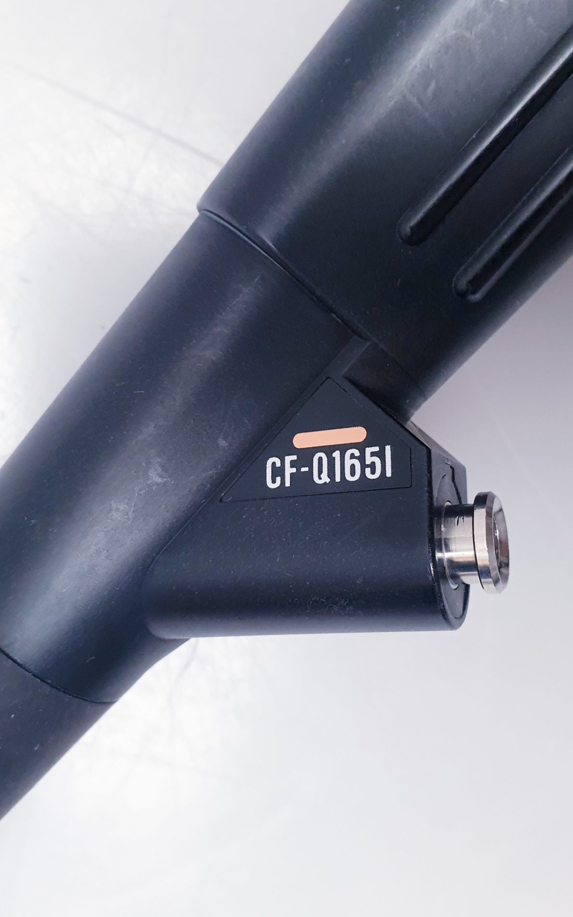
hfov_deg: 34.4
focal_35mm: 37
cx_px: 308
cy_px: 459
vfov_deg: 52.7
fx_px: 924
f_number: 2.4
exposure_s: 1/100
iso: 200
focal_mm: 4.3
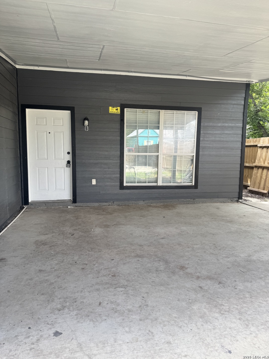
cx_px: 134
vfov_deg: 71.6
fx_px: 249
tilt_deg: -7.2
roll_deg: +0.0
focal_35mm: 24
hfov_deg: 56.8
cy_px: 180
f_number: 1.78
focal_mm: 6.76
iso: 80
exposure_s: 1/350
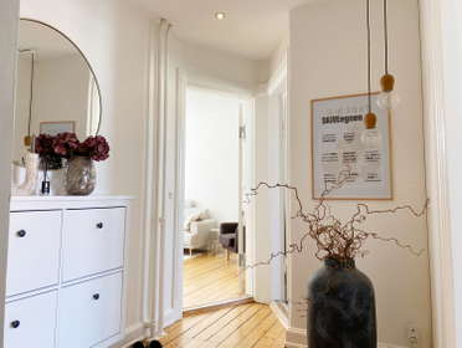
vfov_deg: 53.2
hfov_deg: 67.2
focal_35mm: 26
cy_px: 174
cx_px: 231
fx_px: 347
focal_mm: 4.25
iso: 125
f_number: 1.8
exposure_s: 1/100
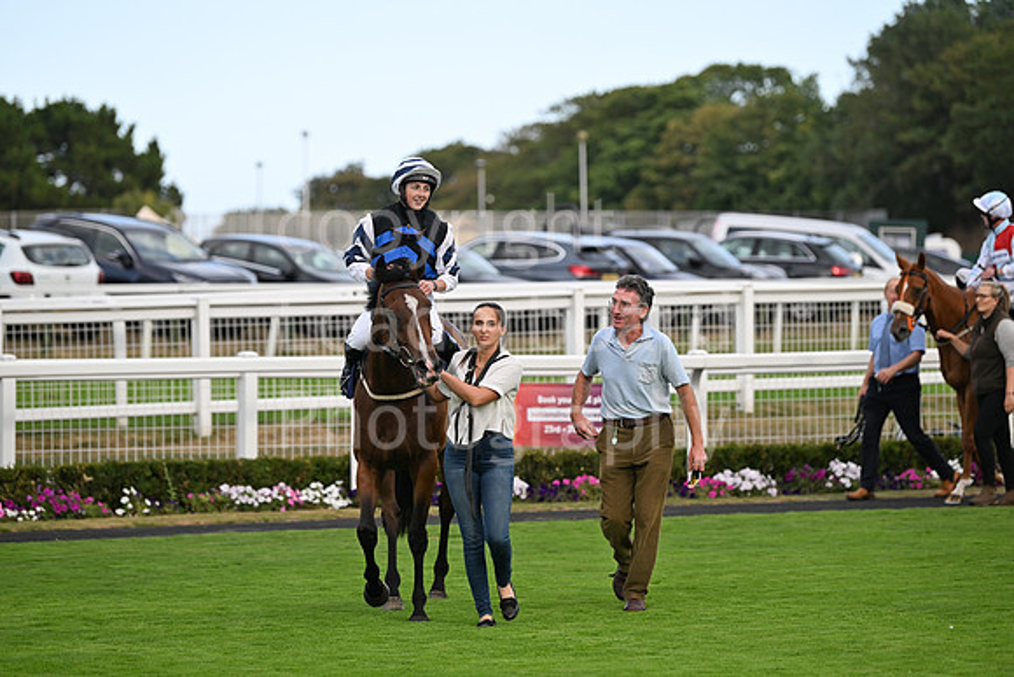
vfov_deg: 8.6
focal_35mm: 160
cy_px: 338
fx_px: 4508
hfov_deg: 12.8
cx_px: 507
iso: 800
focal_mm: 160
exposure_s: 1/3200
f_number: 3.5
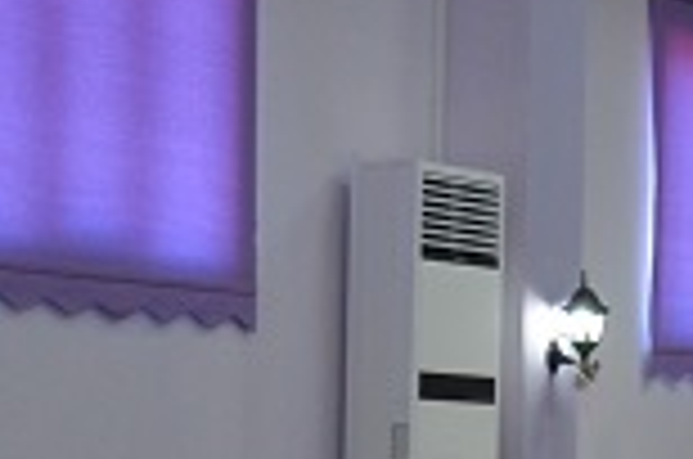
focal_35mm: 139
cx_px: 734
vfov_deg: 9.6
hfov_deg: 14.5
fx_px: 2670
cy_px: 684
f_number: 4
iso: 800
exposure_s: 1/60
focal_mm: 22
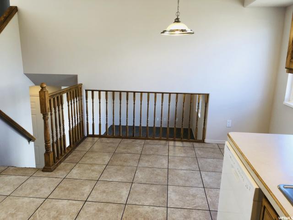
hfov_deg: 63.4
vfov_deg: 49.7
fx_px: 237
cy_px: 110
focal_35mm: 28
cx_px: 146
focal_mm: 4
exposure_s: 1/120
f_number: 1.8
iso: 64
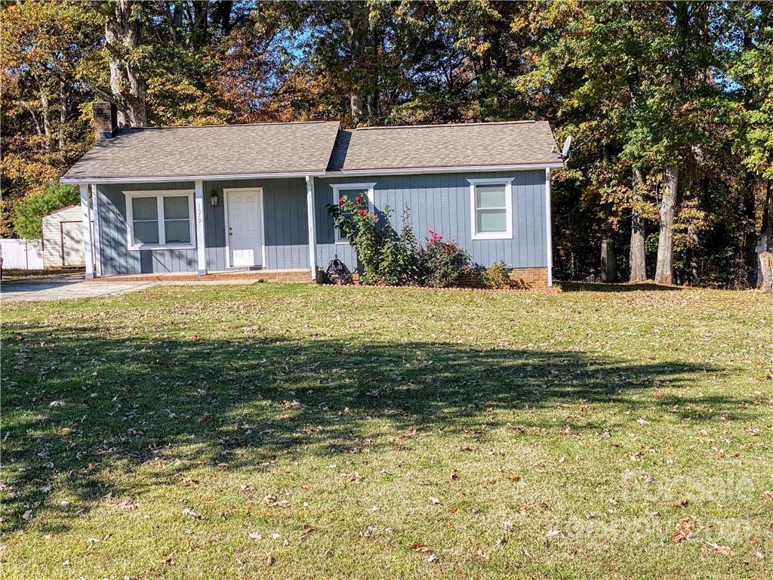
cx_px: 386
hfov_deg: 36.8
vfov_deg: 28.0
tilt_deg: -3.8
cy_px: 290
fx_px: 1161
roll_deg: +1.9
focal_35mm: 52
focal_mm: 6
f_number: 2
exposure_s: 1/727
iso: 20
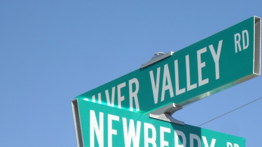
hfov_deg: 13.0
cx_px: 162
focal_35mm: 165
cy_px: 112
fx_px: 1146
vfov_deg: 7.4
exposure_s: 1/80
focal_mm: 18.6
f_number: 14.7
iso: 100
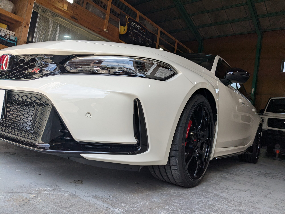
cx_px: 142
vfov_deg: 51.4
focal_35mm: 27
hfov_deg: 65.3
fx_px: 222
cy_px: 107
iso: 54
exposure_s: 1/899
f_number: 1.73
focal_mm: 4.38
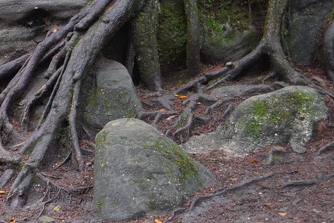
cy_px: -9
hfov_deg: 18.1
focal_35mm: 108
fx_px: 1002
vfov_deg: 12.5
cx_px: -57
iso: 400
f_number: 4.2
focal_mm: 26
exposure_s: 1/20
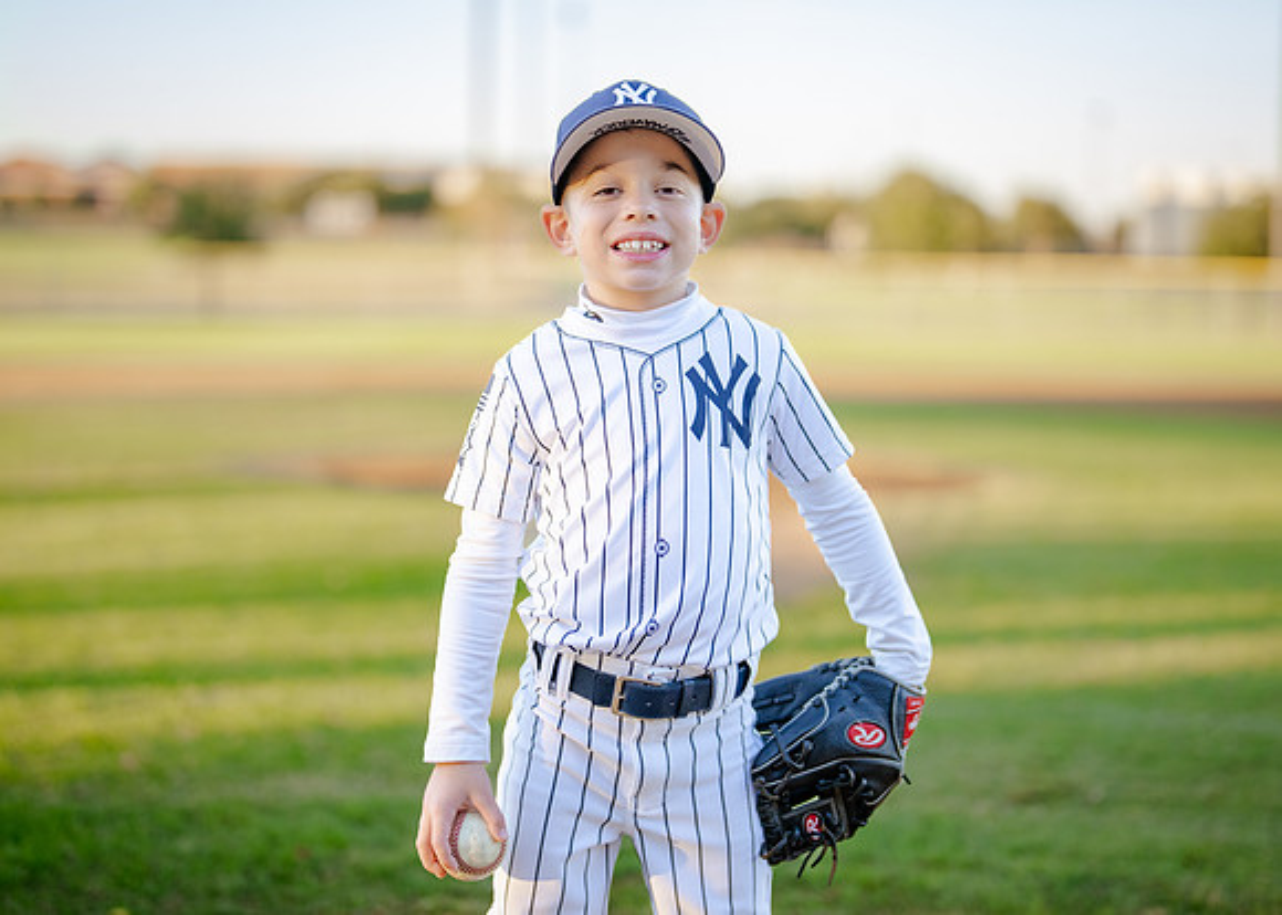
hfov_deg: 29.8
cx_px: 647
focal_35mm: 66
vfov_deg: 21.5
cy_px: 426
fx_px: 2407
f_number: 1.2
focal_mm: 50
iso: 250
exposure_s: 1/1600
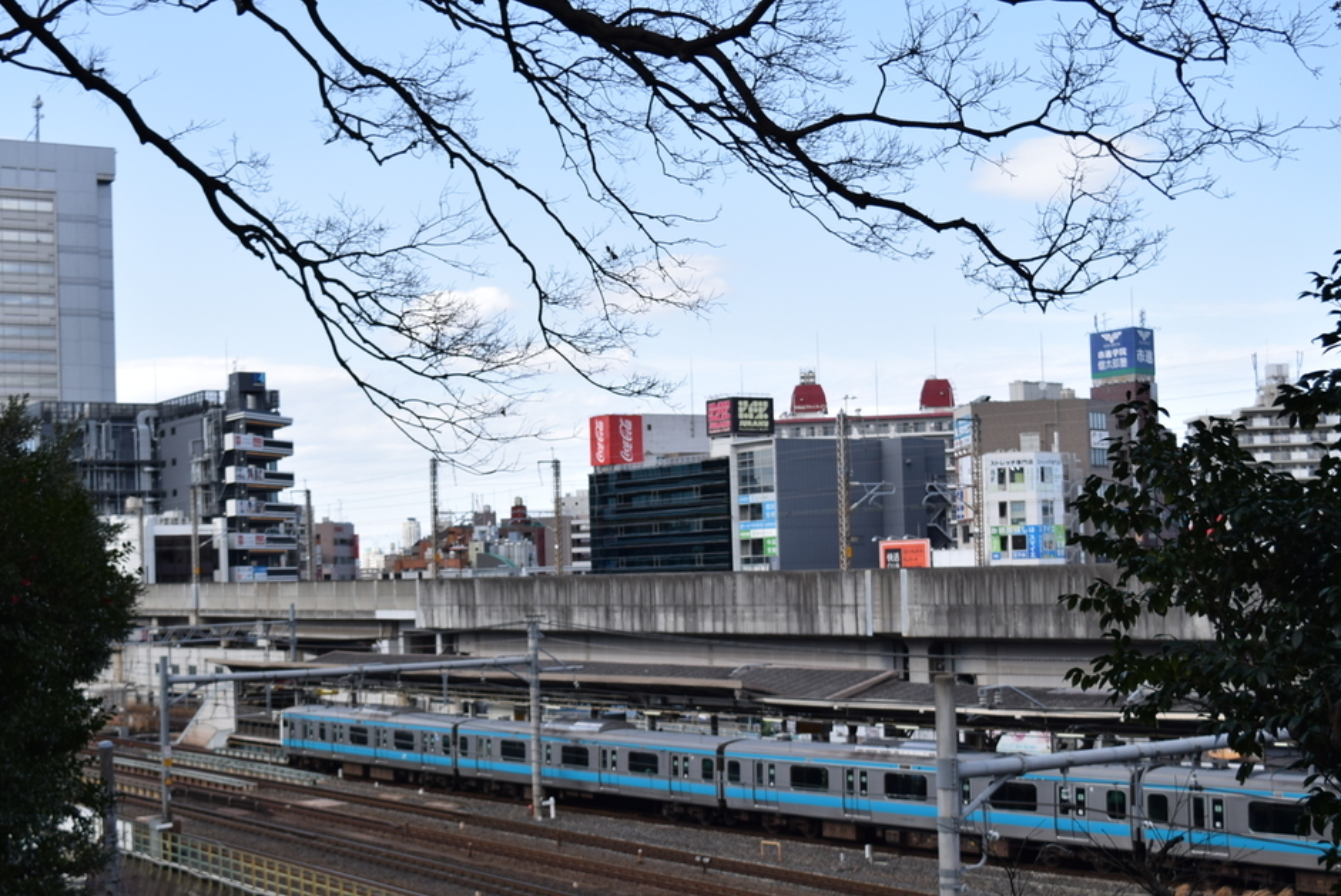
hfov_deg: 38.4
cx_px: 590
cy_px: 537
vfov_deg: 26.2
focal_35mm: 52
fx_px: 1925
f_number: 5.6
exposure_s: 1/400
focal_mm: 27
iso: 100
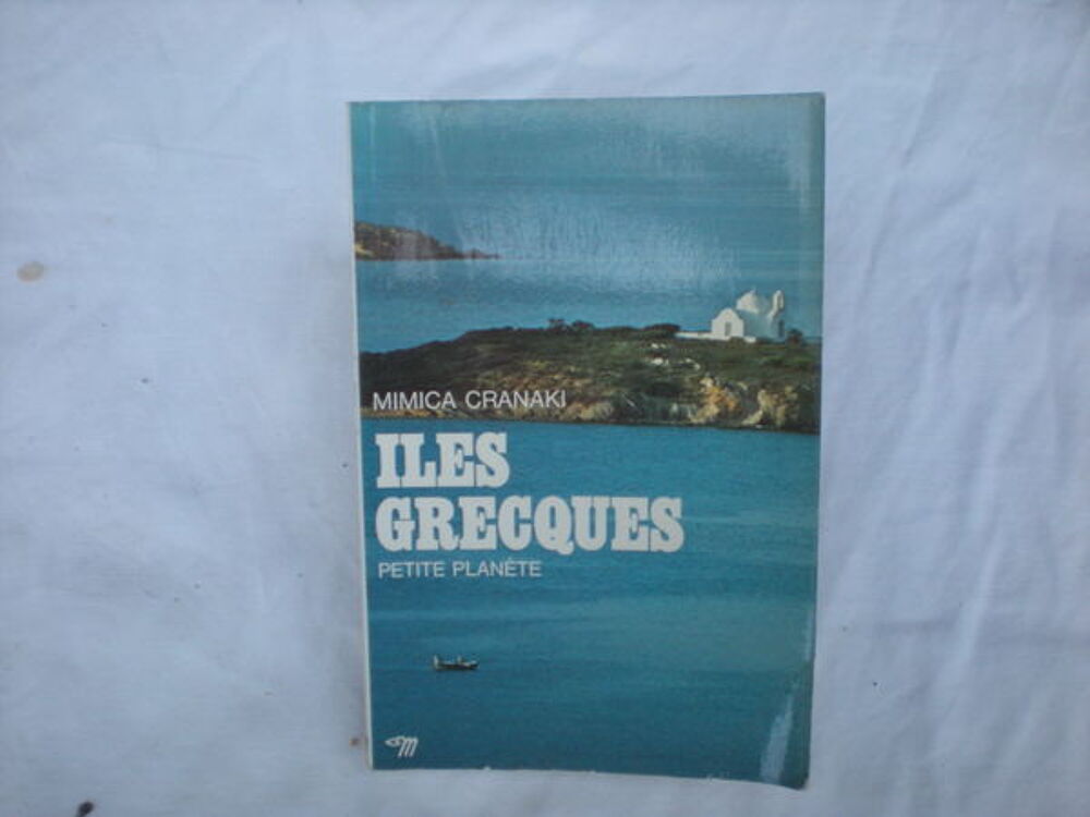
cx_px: 545
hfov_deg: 49.0
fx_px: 1197
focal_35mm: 38
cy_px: 408
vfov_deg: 37.7
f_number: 3.1
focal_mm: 6.3
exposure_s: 1/41.4
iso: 200
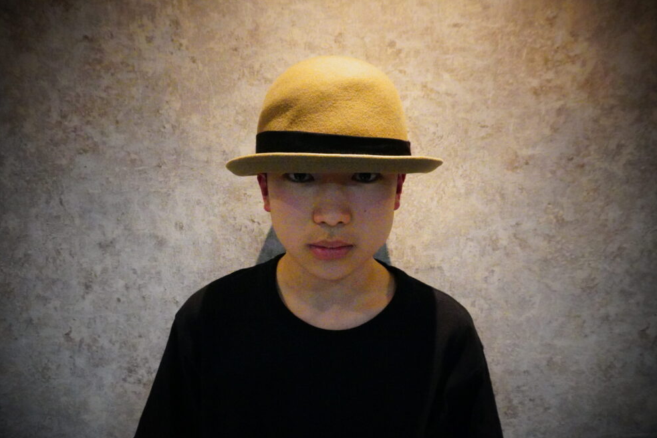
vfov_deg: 51.3
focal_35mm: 25
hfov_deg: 71.5
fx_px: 456
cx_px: 319
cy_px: 227
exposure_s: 1/800
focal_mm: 16
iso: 16000
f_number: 5.6
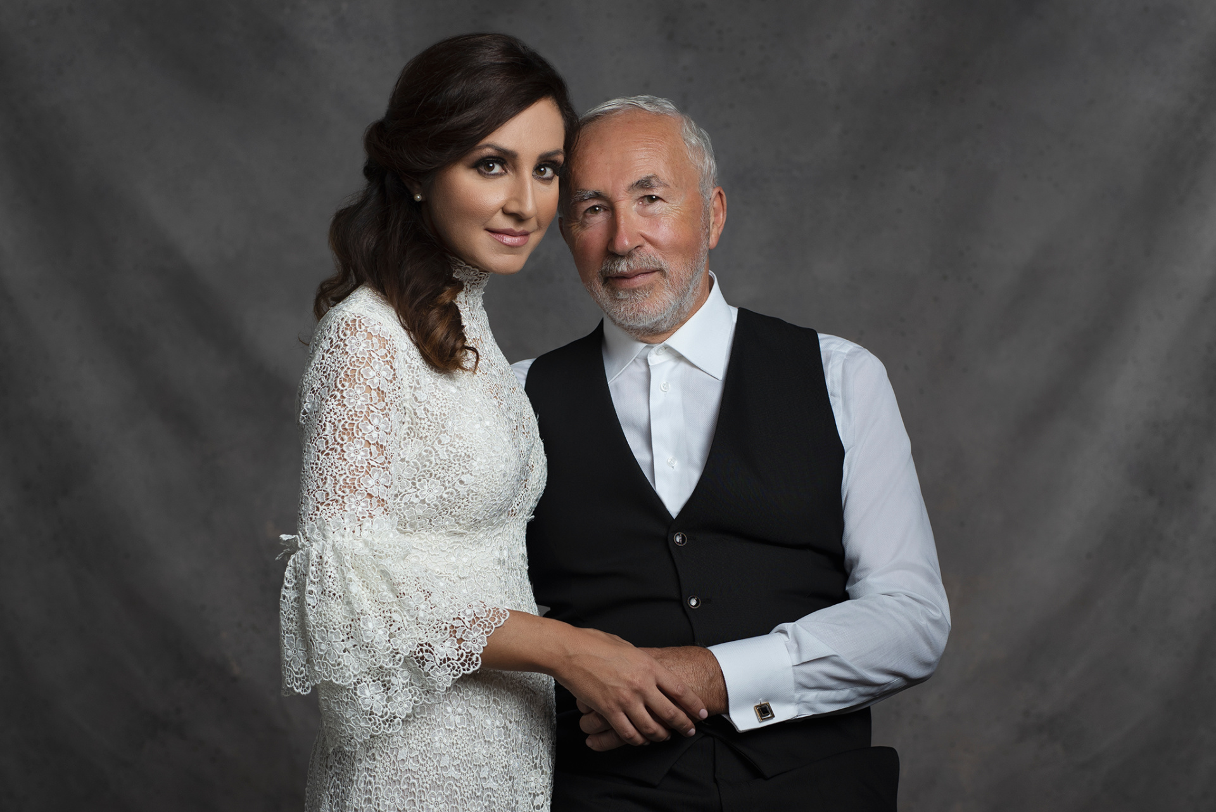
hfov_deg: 39.6
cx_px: 608
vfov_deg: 27.0
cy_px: 406
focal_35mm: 50
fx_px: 1689
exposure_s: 1/200
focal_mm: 50
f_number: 8
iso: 100
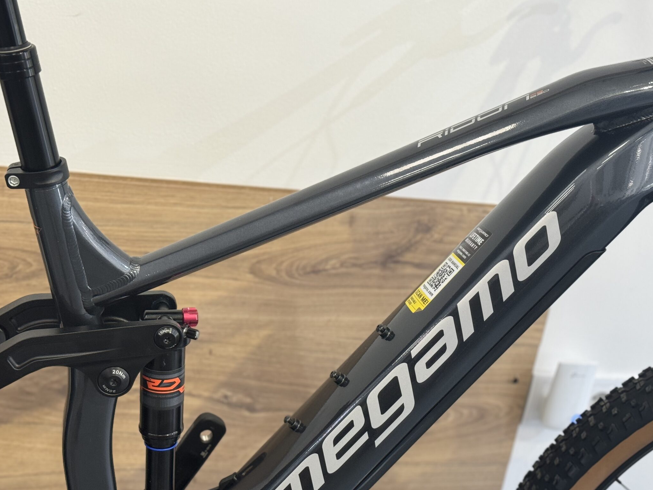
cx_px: 355
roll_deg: -9.6
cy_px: 296
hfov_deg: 32.2
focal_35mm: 60
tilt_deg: -21.3
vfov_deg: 24.4
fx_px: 1132
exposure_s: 1/100
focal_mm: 6.76
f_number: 1.78
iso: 80
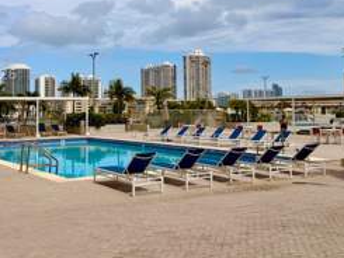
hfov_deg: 40.3
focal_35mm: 47
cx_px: 146
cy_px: 74
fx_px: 467
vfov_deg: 30.5
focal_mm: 6.76
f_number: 1.78
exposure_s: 1/10309
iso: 80
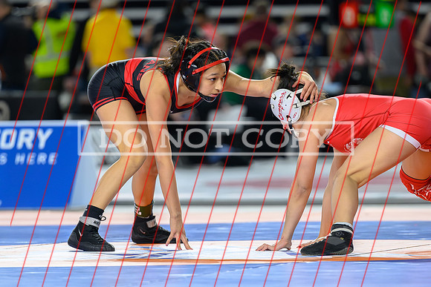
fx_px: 4598
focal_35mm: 384
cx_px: 217
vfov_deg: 3.6
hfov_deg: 5.4
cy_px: 170
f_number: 2.8
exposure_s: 1/1000
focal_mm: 200
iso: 3200
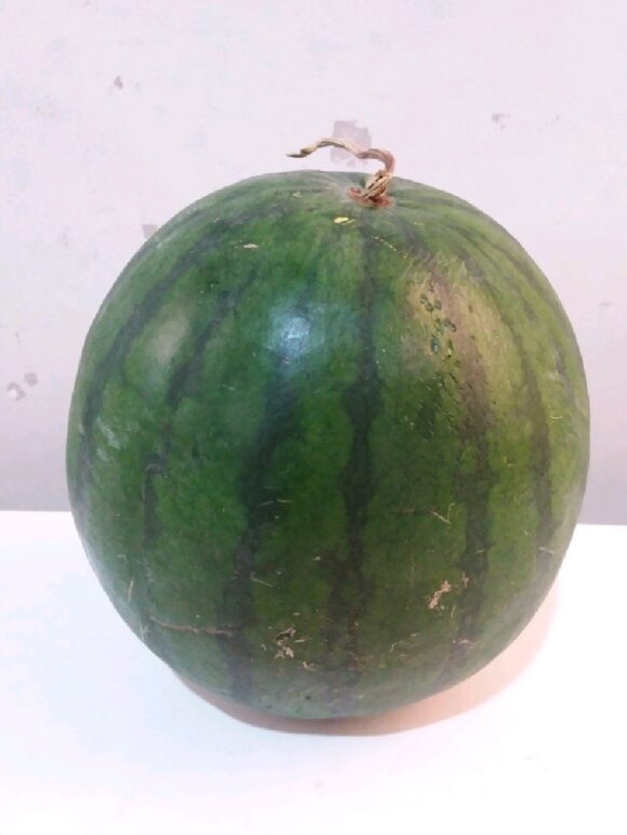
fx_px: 676
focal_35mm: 28
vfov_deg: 63.4
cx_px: 324
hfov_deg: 49.8
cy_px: 415
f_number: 1.9
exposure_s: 1/15
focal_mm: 2.91
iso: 215
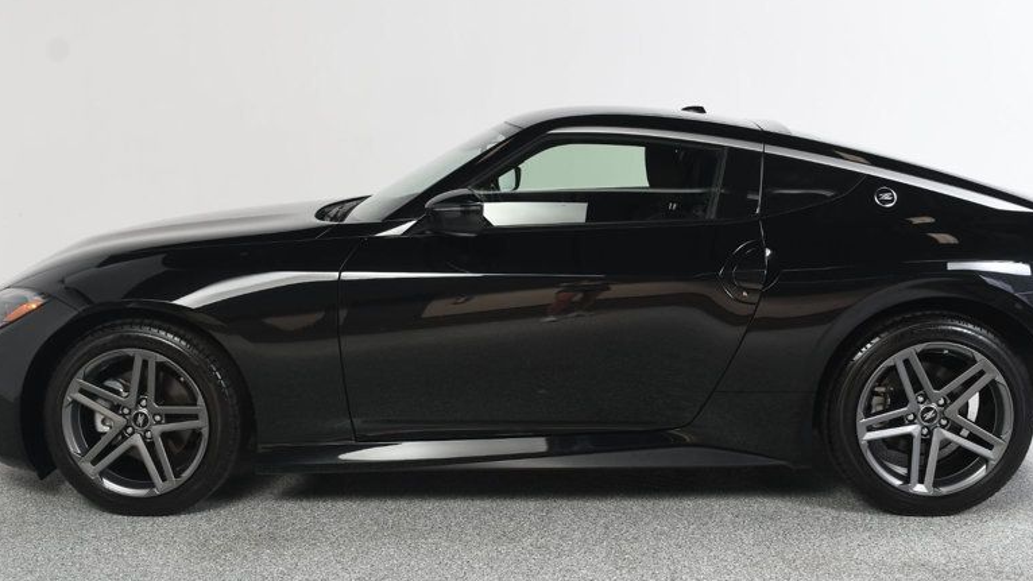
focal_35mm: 42
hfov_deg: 48.3
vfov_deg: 28.3
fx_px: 1151
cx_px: 531
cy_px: 256
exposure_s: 1/160
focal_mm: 20
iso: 100
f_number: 7.1
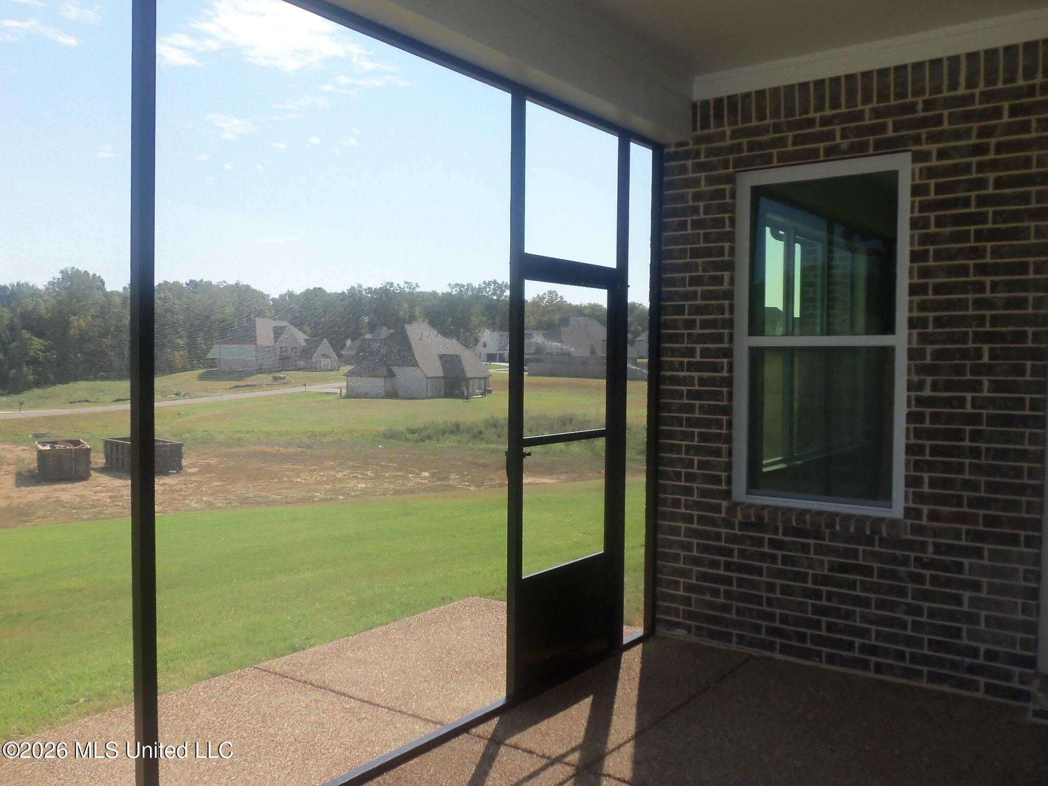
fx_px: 848
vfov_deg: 49.7
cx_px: 524
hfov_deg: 63.4
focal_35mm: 28
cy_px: 393
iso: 64
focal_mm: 5.1
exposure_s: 1/500
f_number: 3.3
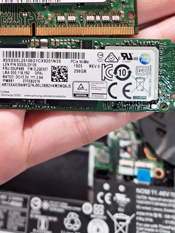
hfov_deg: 27.0
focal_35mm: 52
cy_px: 25
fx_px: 350
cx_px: 16
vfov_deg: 34.8
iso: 400
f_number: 1.8
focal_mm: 4
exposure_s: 1/50
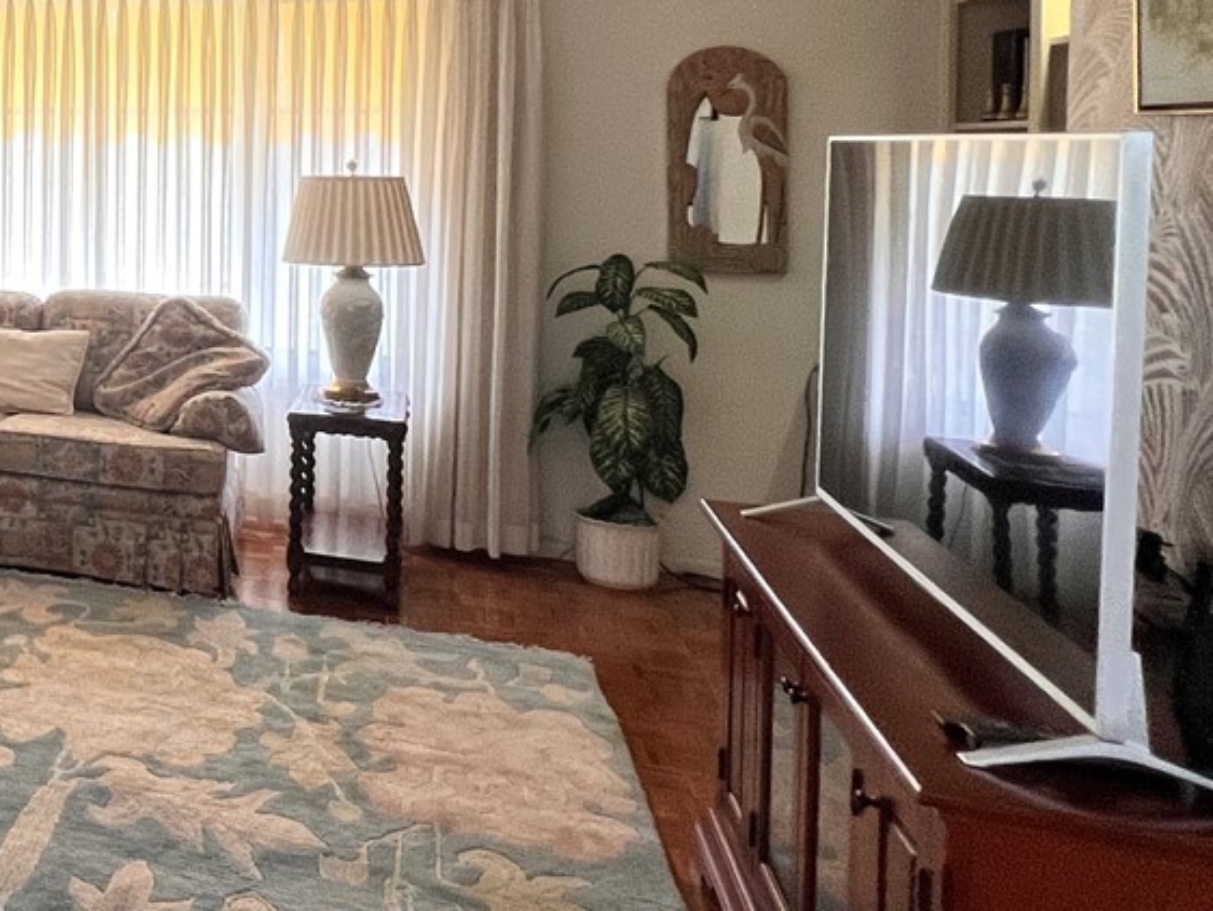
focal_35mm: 37
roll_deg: -0.4
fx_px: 1297
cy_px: 168
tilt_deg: -1.6
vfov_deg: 37.2
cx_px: -220
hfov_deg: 38.2
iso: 200
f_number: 1.8
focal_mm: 1.57
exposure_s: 1/120
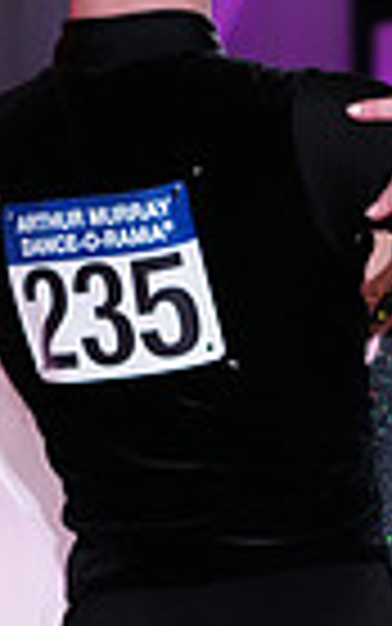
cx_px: 110
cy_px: 910
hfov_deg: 4.4
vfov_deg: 6.9
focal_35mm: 302
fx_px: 5157
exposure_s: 1/400
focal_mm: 71
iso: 3200
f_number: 4
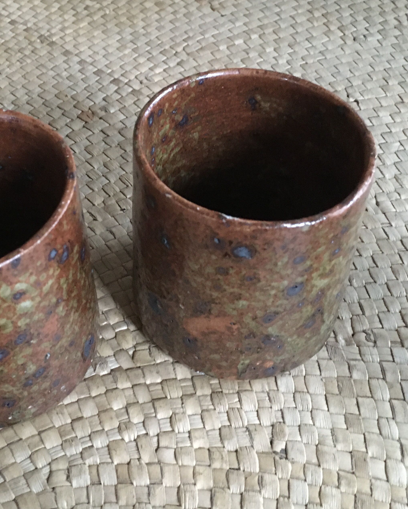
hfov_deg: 32.9
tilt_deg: -45.7
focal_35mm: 45
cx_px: 107
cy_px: 194
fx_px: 679
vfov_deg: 40.9
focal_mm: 4.15
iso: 640
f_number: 2.2
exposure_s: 1/17
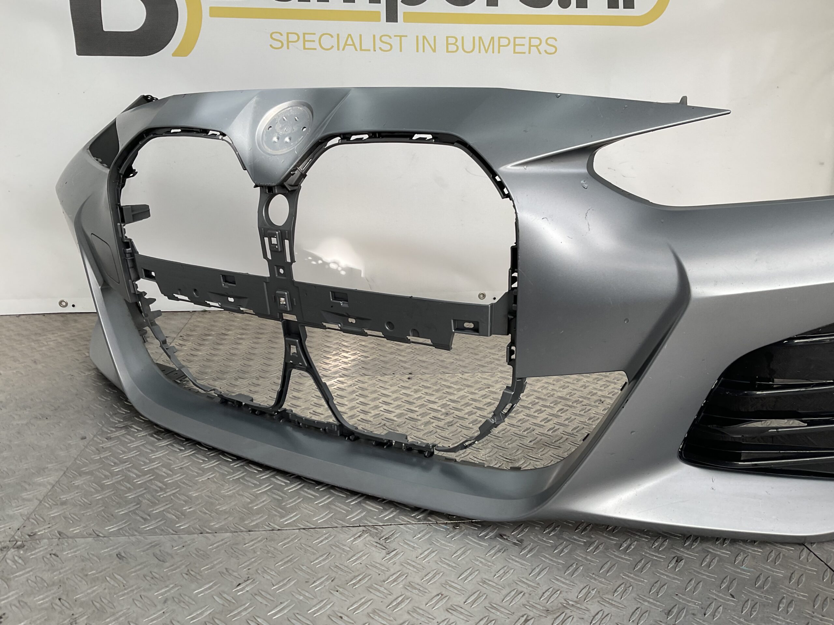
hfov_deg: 61.7
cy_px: 312
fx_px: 699
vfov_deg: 48.2
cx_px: 417
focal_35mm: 29
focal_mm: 3
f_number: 1.8
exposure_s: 1/262
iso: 16
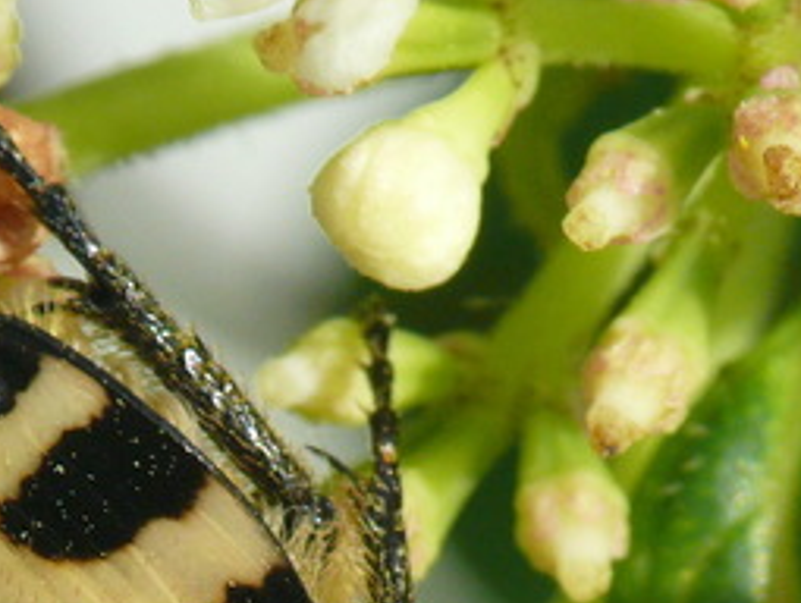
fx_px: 18955
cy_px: 722
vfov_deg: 1.8
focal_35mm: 818
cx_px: 165
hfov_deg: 2.4
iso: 200
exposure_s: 1/500
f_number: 8
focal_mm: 51.8
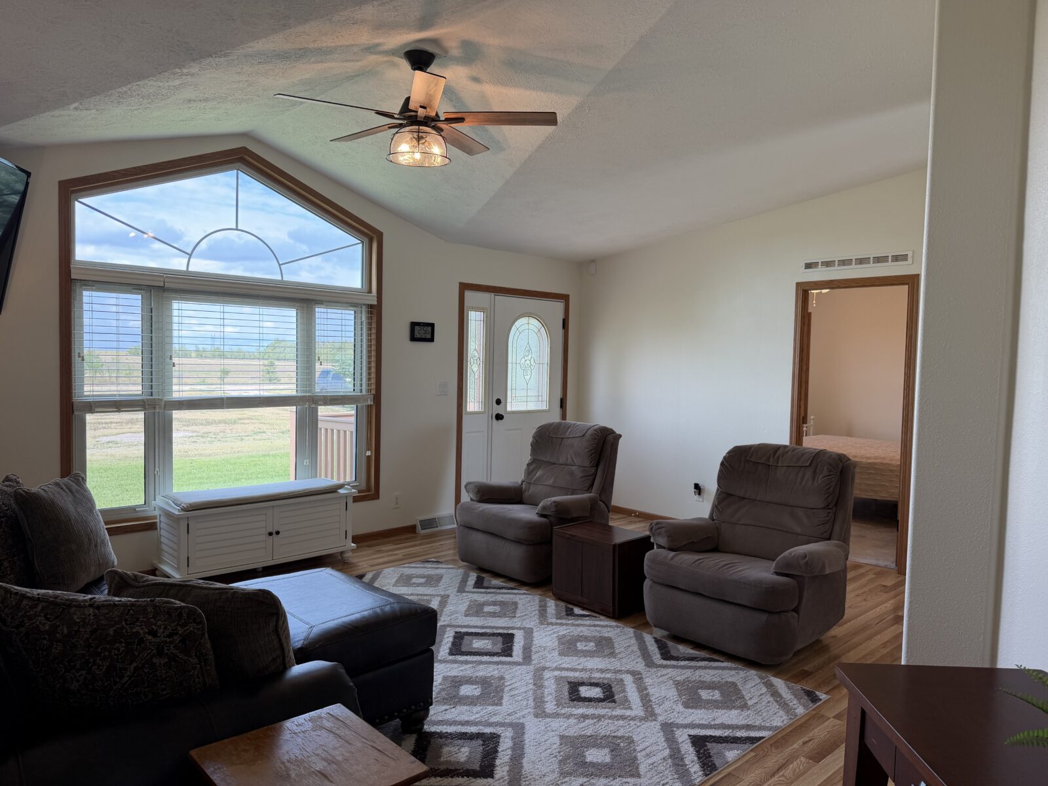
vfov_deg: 56.8
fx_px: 727
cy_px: 393
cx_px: 524
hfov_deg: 71.6
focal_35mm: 24
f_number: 1.78
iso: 80
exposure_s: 1/198
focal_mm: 6.76
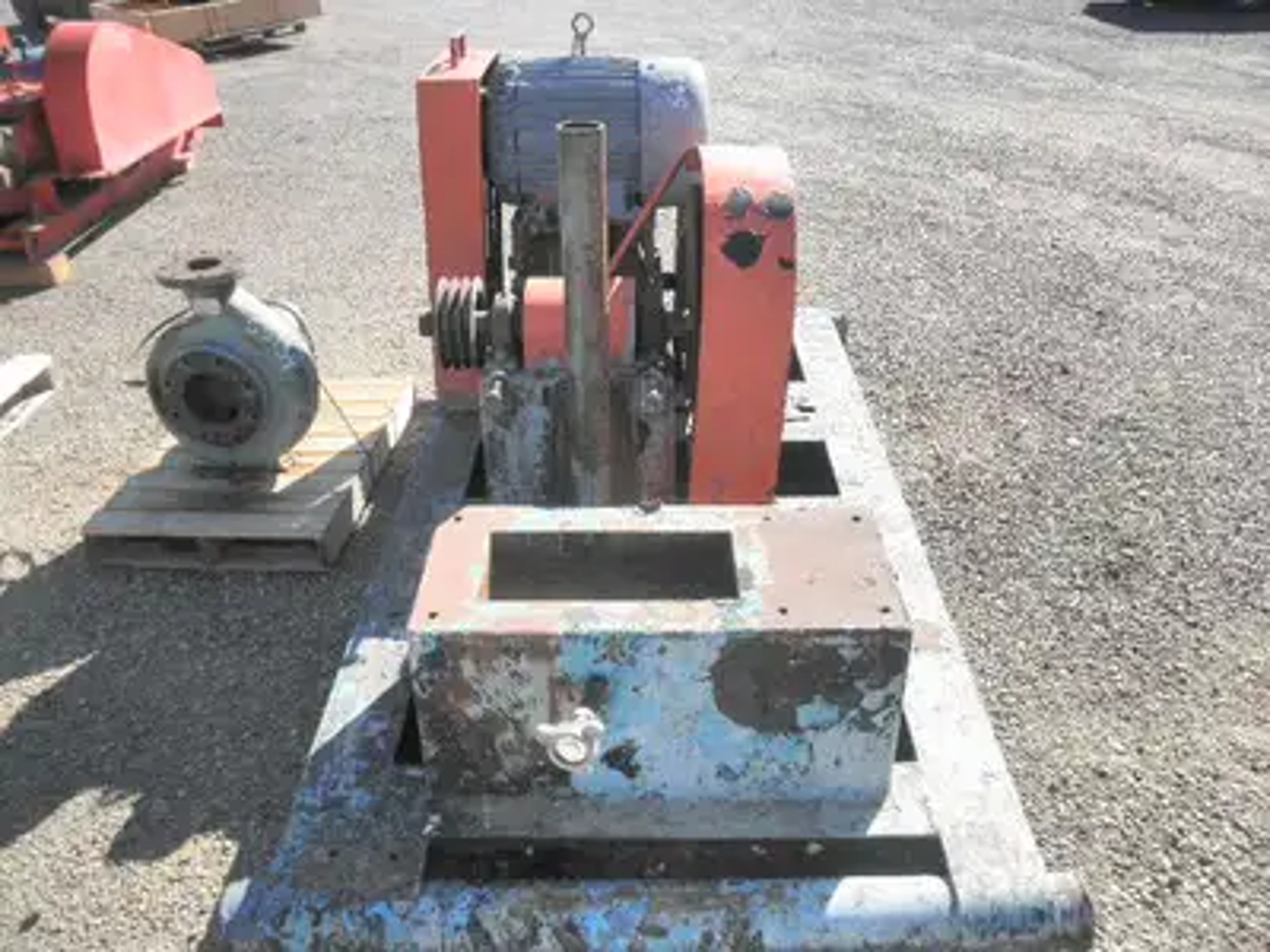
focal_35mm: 28
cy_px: 476
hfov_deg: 63.4
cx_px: 635
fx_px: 1027
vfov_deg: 49.7
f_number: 8.5
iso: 64
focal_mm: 5
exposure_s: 1/60
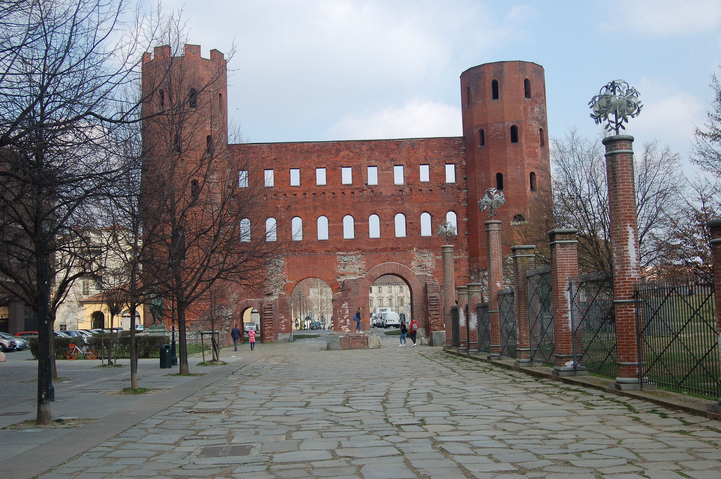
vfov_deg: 34.2
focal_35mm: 39
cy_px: 240
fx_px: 780
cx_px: 360
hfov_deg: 49.6
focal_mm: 26
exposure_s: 1/320
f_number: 9
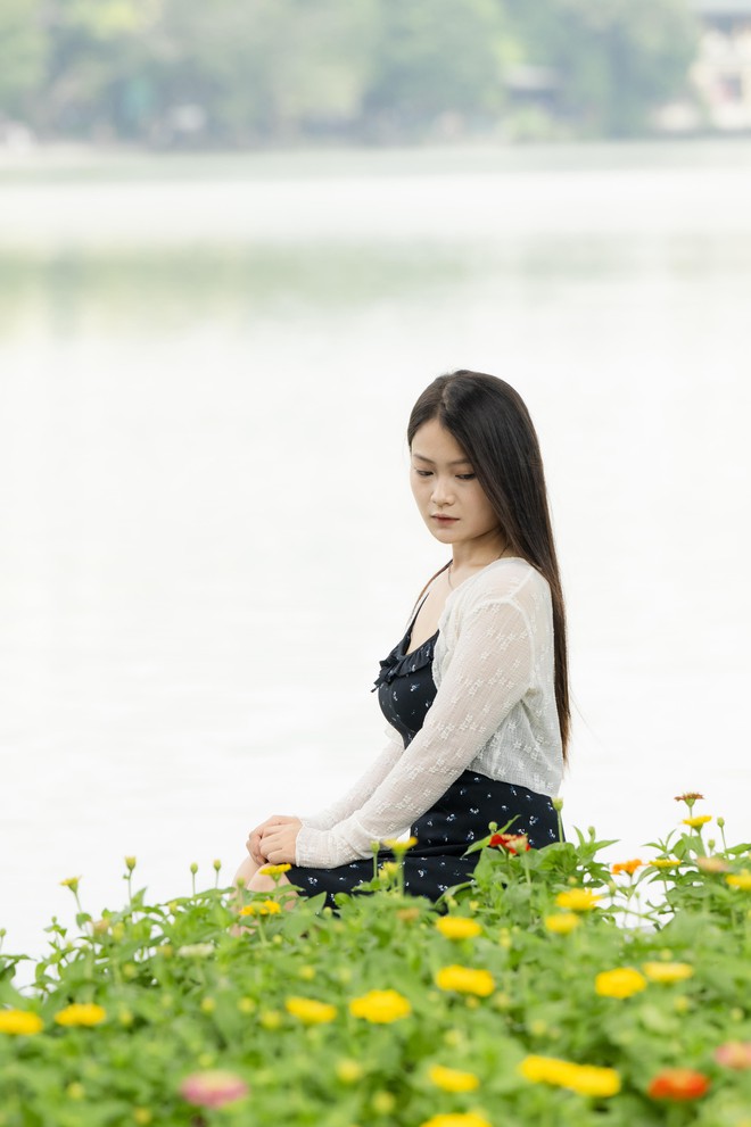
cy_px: 564
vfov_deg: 10.6
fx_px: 6106
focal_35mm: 195
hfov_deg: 7.0
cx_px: 376
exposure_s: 1/500
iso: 320
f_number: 3.5
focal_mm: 130
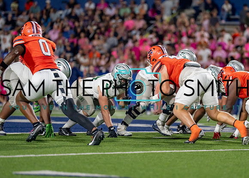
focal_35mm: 269
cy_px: 95
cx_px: 150
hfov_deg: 7.5
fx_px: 1905
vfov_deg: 5.3
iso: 1600
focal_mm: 200
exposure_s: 1/1250
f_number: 2.8
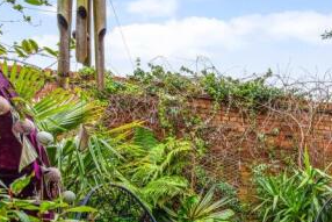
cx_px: 306
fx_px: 295
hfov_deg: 51.0
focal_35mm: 32
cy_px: 214
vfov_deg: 37.4
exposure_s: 1/125
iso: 320
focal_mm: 14
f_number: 8
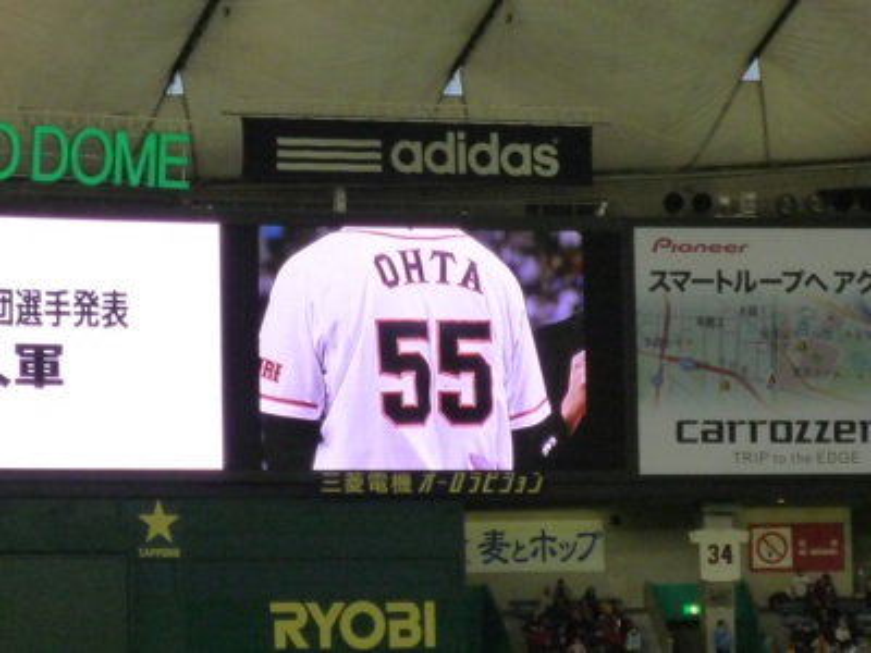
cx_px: 436
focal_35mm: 194
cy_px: 326
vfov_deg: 7.7
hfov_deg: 10.2
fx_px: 4881
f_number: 5.7
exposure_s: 1/50
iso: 400
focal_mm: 19.2
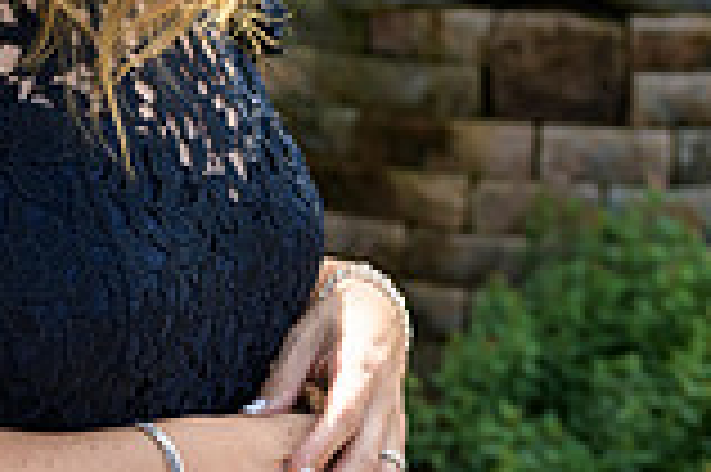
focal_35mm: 103
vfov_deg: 13.0
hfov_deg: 19.6
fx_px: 2032
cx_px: 140
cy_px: -47
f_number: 3.2
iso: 200
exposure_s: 1/800
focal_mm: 28
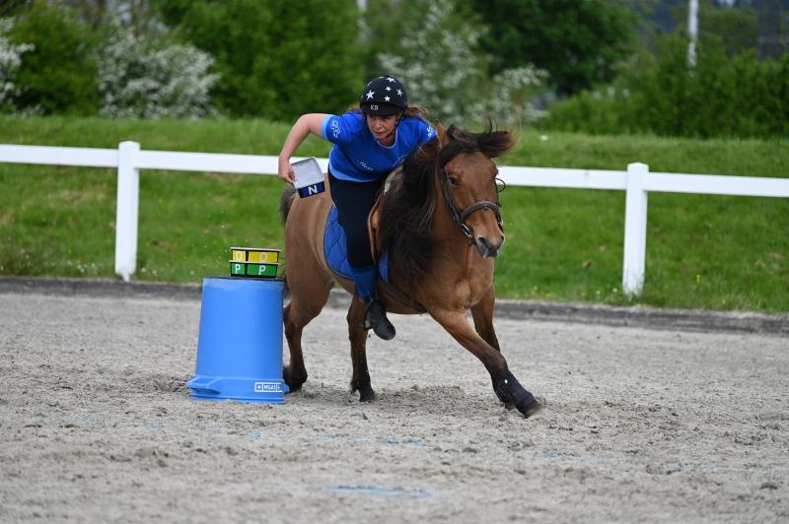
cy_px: 262
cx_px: 394
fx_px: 5256
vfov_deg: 5.7
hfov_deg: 8.6
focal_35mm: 240
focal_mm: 240
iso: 360
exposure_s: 1/1250
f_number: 5
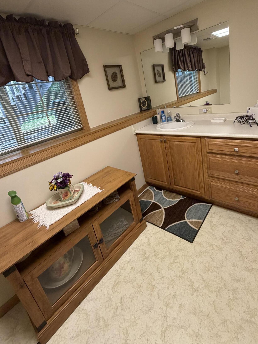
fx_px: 169
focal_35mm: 17
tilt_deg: -16.6
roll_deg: +10.3
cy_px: 140
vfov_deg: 90.0
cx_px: 142
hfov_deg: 74.5
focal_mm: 2.22
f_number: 2.2
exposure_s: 1/60
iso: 250
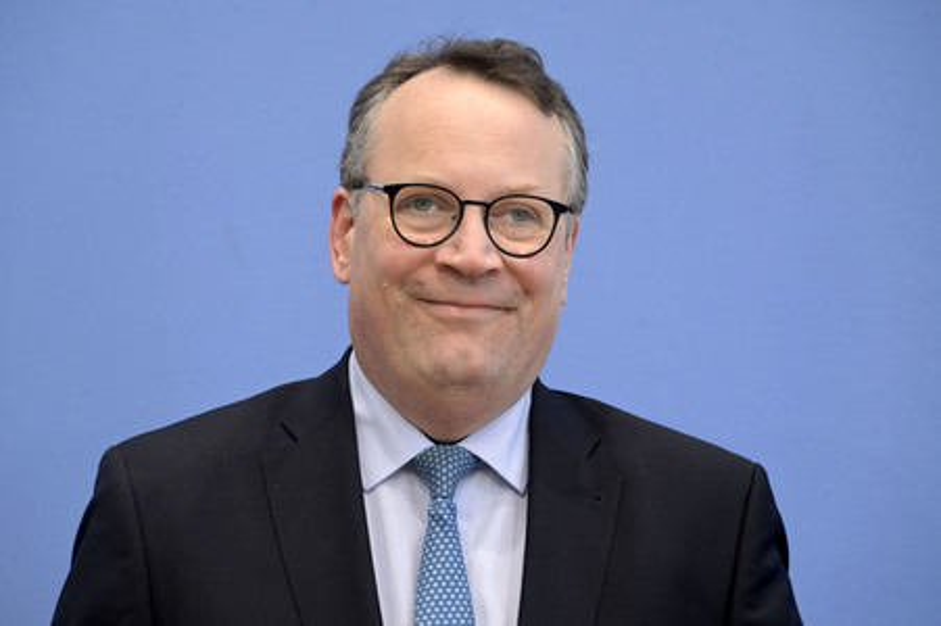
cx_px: 470
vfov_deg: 9.1
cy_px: 313
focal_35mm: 150
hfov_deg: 13.7
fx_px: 3918
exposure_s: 1/320
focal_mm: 150
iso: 3200
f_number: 5.6
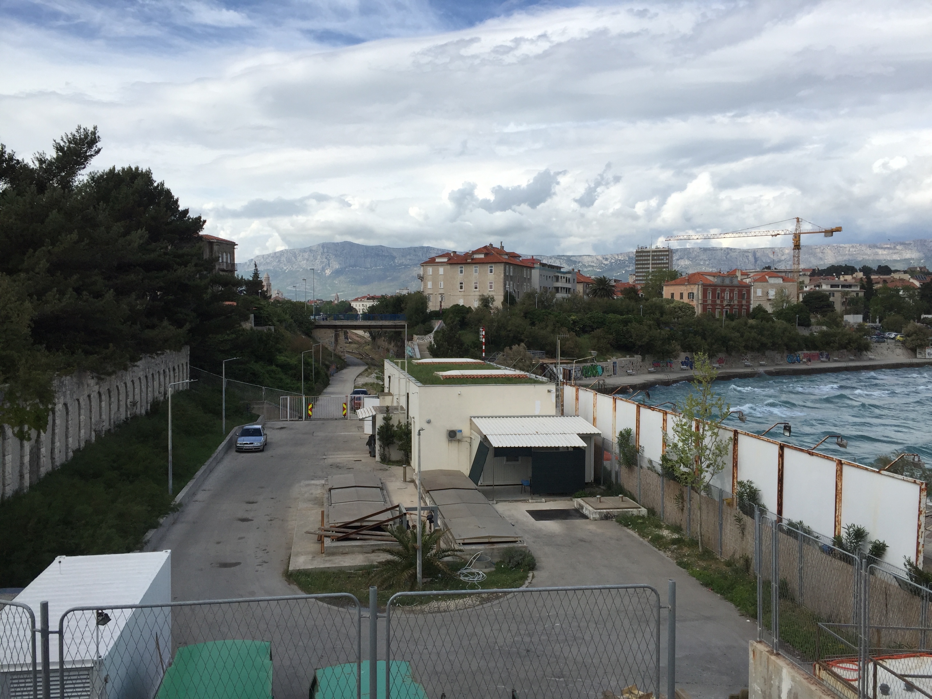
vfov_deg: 48.2
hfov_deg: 61.7
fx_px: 781
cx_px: 466
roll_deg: -0.1
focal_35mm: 29
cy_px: 350
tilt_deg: -2.8
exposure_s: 1/2198
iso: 32
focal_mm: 4.15
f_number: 2.2
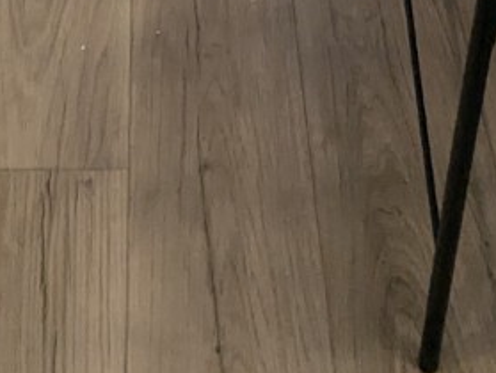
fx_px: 1148
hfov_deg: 24.3
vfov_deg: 13.6
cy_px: -508
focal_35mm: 80
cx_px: 166
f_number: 2.2
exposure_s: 1/179
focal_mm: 2.35
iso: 73
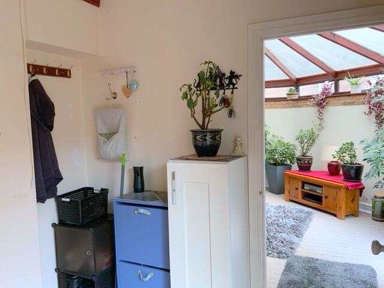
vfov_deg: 48.2
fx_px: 322
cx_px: 192
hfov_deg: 61.7
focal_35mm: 29
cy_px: 144
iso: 125
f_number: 1.8
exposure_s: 1/60
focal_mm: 3
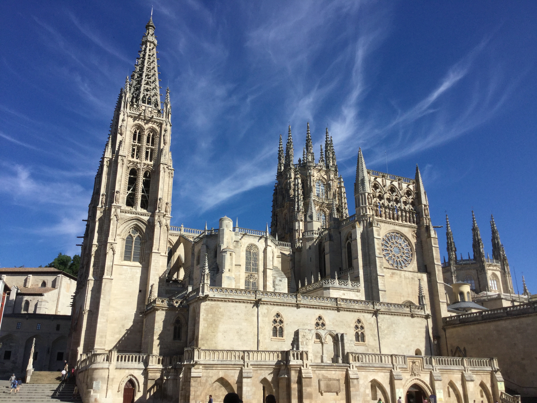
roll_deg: -1.2
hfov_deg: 58.4
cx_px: 268
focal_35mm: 31
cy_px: 202
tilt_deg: +20.6
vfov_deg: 45.4
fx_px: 481
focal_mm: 3.3
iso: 25
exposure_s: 1/2037
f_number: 2.4
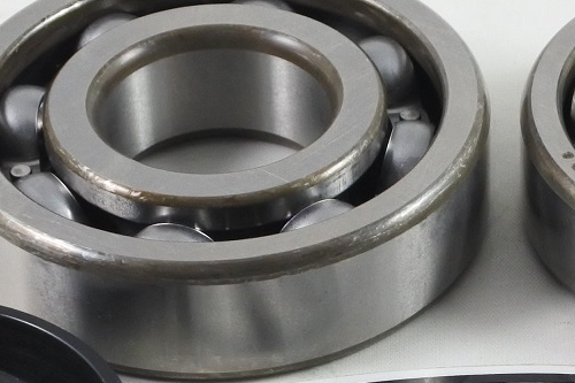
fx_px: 2092
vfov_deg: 10.4
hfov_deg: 15.5
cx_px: 467
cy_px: 311
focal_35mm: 131
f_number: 4.2
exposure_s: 1/125
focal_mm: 14.7
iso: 640
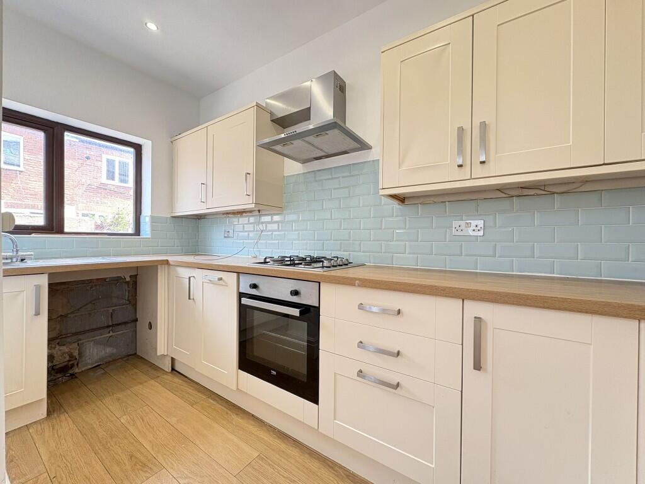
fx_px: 261
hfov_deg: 102.1
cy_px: 242
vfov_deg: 85.7
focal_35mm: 14
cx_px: 322
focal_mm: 2.22
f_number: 2.2
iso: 125
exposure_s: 1/50
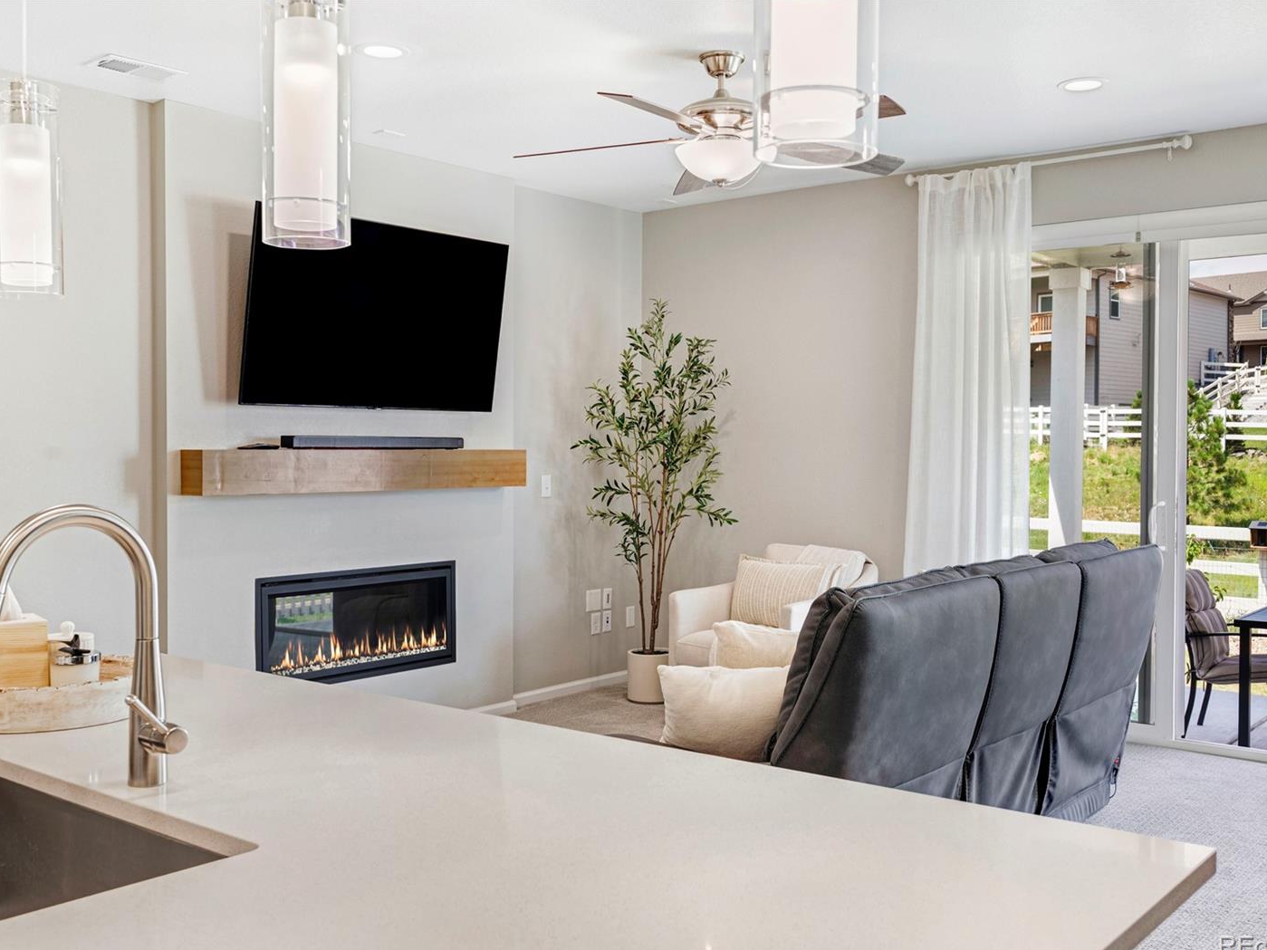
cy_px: 481
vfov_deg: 42.9
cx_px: 640
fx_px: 1208
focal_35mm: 33
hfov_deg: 55.4
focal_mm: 30
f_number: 8
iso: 100
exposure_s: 1/1.67
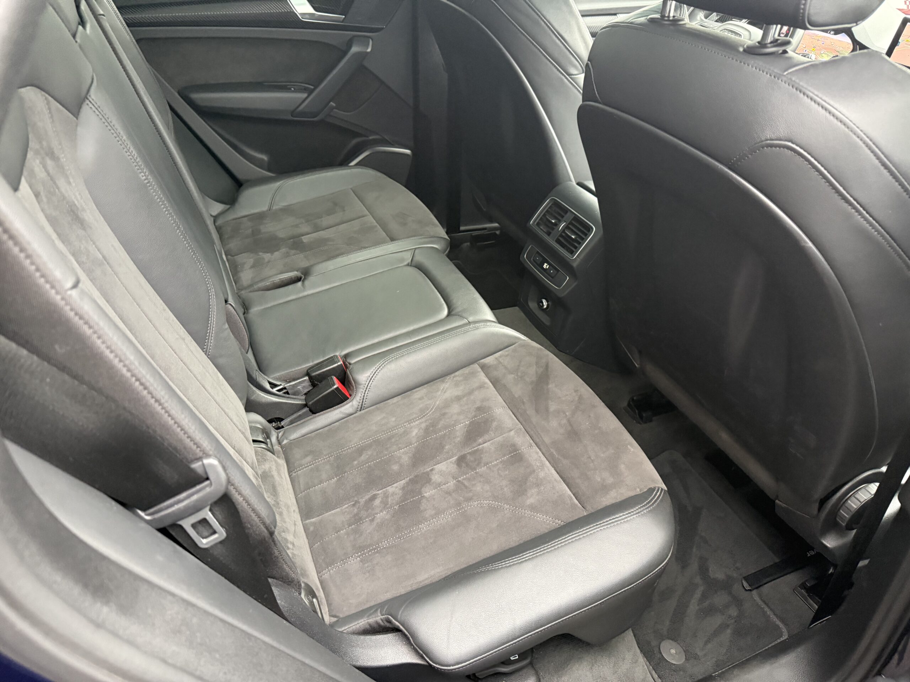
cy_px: 341
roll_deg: -4.6
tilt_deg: -33.8
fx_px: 631
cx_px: 455
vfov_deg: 56.8
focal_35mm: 24
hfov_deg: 71.6
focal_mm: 6.76
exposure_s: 1/60
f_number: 1.78
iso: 640
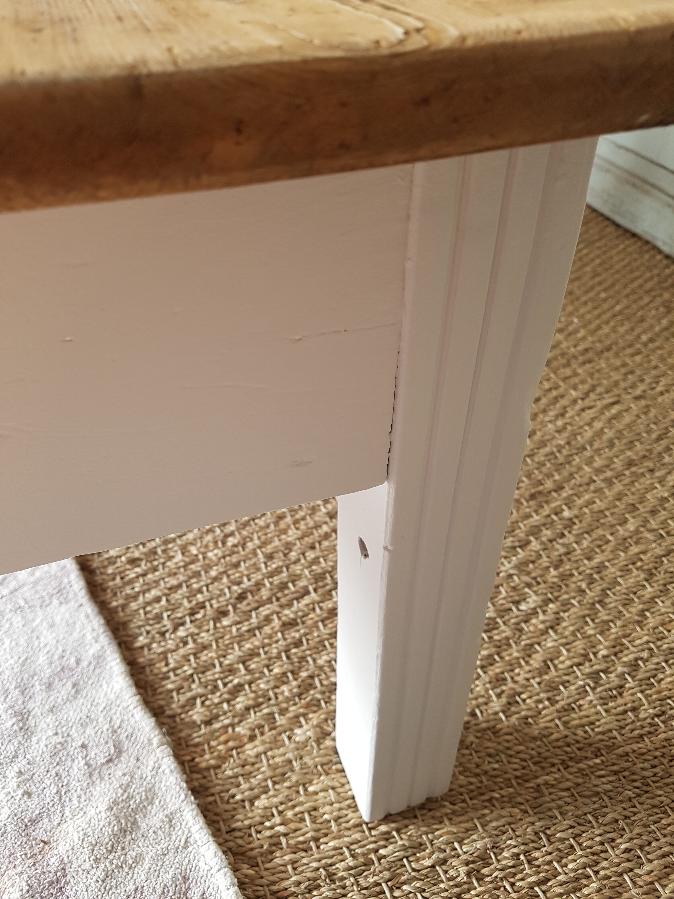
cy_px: 450
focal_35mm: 26
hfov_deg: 53.1
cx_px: 337
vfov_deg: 67.3
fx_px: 675
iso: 64
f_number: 1.7
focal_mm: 4.2
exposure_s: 1/50
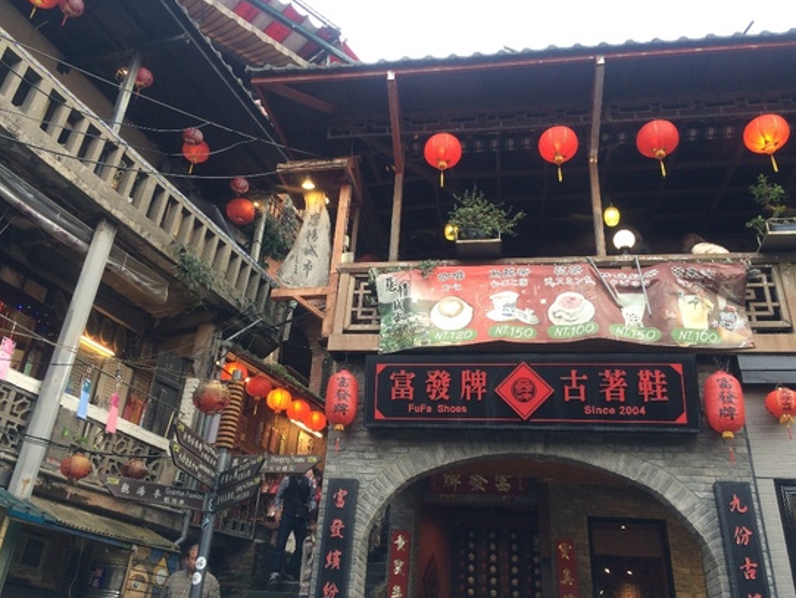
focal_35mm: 30
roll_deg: -1.7
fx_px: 690
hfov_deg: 60.0
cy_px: 296
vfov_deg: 46.8
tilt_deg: +30.1
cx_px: 394
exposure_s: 1/60
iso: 40
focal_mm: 4.15
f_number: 2.2
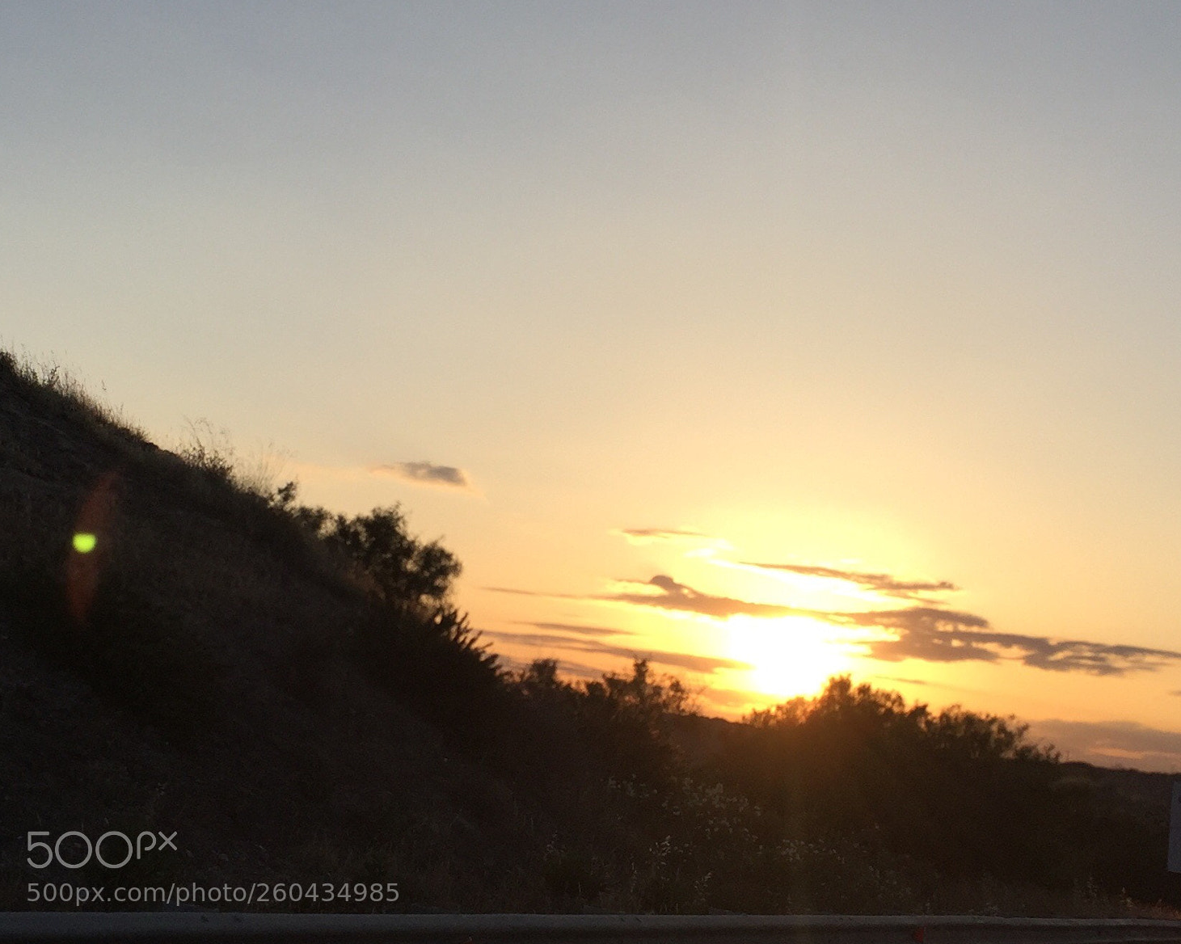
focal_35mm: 31
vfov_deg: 47.1
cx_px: 623
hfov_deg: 57.2
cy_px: 472
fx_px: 1083
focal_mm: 4.15
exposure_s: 1/1721
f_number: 2.2
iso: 32
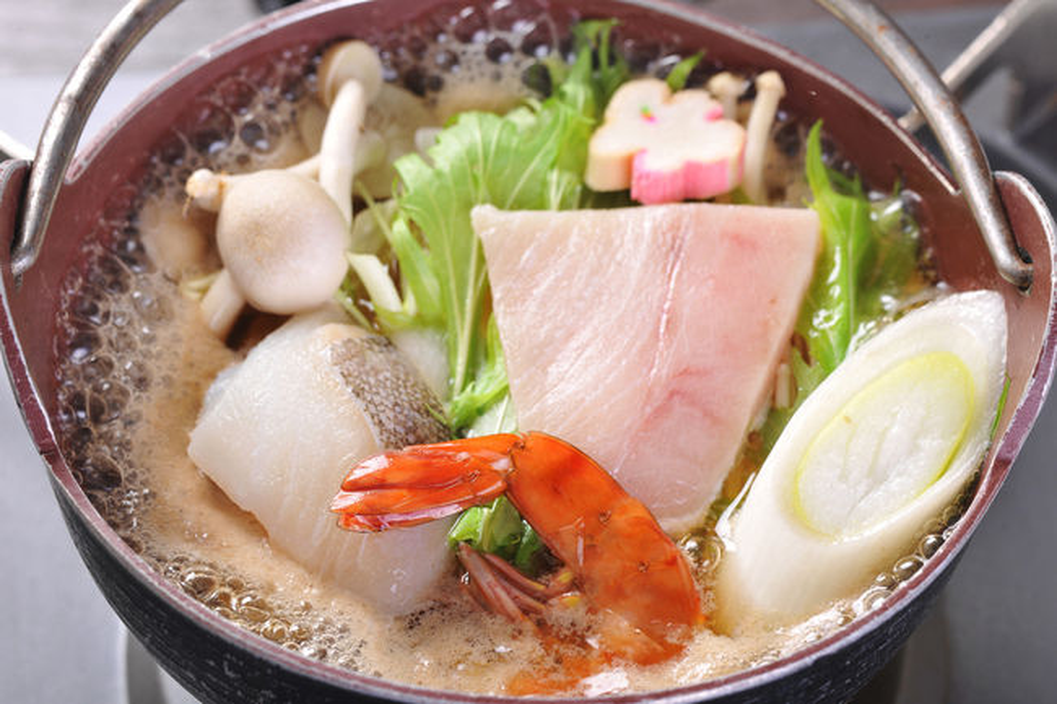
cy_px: 352
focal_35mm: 150
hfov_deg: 13.7
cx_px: 528
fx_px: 4403
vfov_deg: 9.1
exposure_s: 1/160
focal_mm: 150
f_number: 11
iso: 200
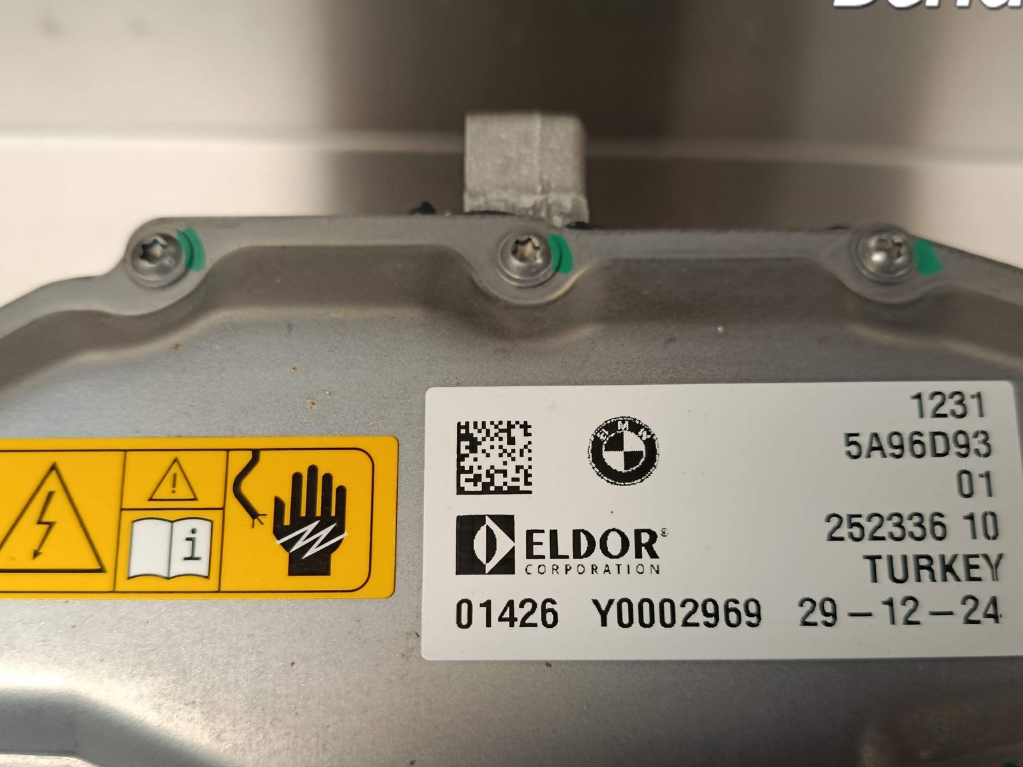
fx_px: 946
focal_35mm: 32
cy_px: 436
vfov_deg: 44.1
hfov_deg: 56.8
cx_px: 507
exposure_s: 1/50
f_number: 1.7
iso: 659
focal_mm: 5.24
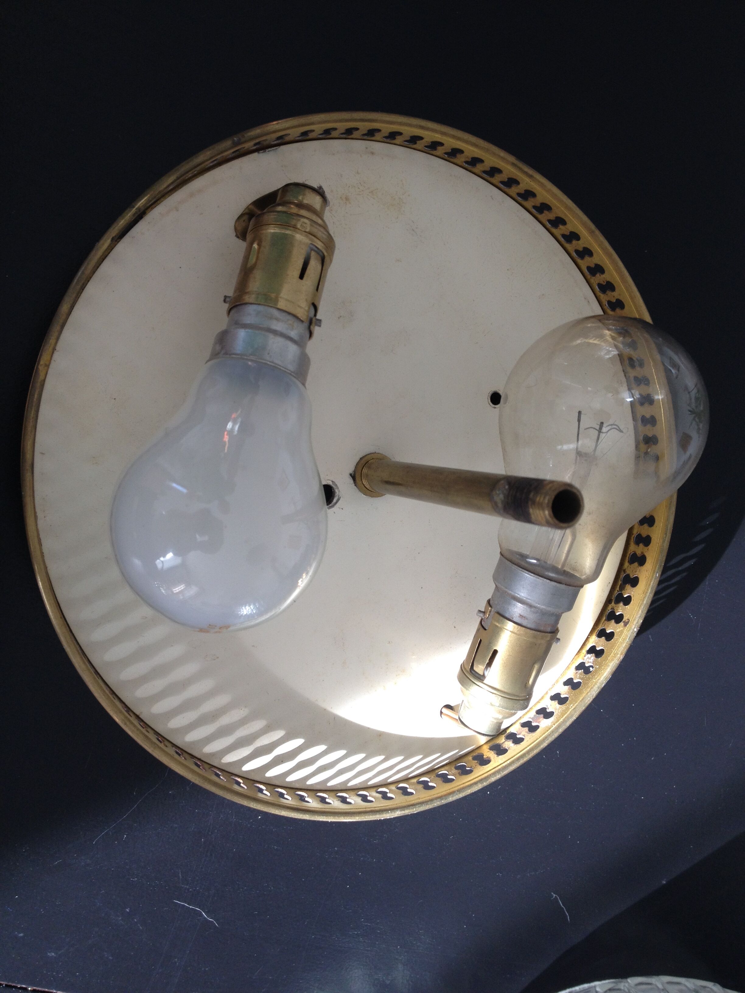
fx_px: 1004
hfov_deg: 40.7
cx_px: 372
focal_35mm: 35
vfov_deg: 52.6
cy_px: 496
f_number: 2.4
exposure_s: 1/60
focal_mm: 4.28
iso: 64
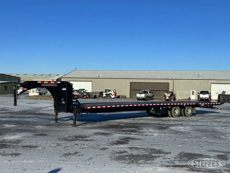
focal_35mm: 48
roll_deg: -1.7
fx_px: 319
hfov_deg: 39.7
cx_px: 115
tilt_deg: +1.0
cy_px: 86
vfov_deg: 30.3
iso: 64
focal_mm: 6.86
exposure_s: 1/7634
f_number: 1.78
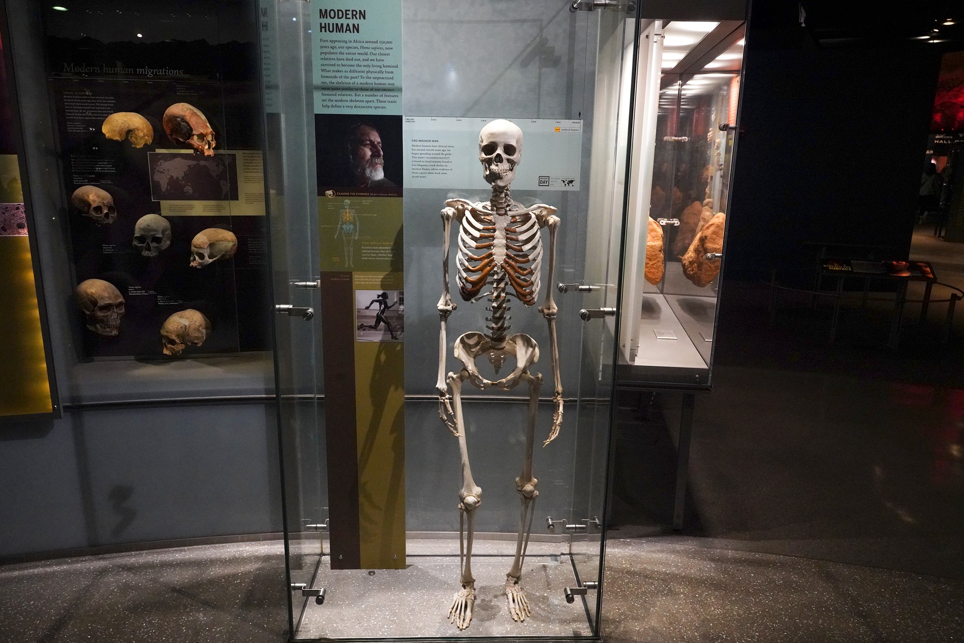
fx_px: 669
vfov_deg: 51.3
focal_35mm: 25
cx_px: 482
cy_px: 322
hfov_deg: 71.5
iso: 10000
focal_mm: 25
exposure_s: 1/80
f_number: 6.3
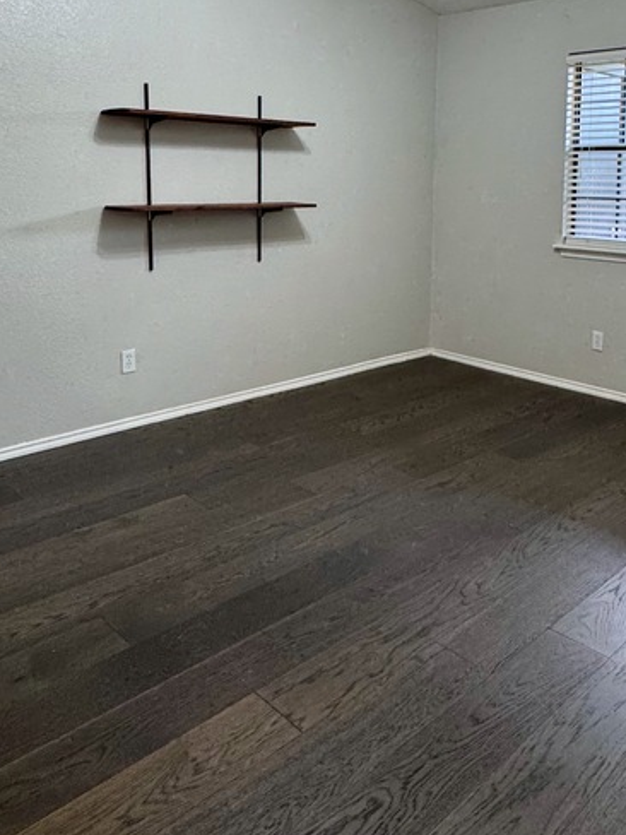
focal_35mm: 31
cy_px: 231
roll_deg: -0.9
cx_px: 392
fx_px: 747
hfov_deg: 45.1
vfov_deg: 56.1
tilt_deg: -4.6
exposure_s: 1/60
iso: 200
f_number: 2.2
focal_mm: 2.22
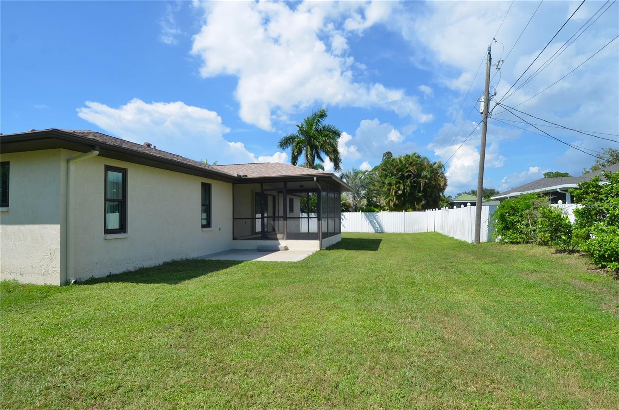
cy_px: 205
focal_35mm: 36
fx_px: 618
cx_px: 310
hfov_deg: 53.2
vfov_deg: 36.7
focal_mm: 24
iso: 100
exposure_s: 1/320
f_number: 9
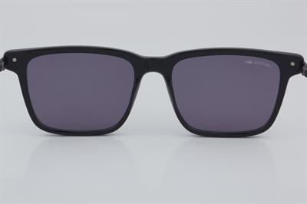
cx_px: 154
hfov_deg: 24.6
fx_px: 703
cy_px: 102
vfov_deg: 16.5
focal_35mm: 82
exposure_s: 1/4
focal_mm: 55
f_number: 32
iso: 100
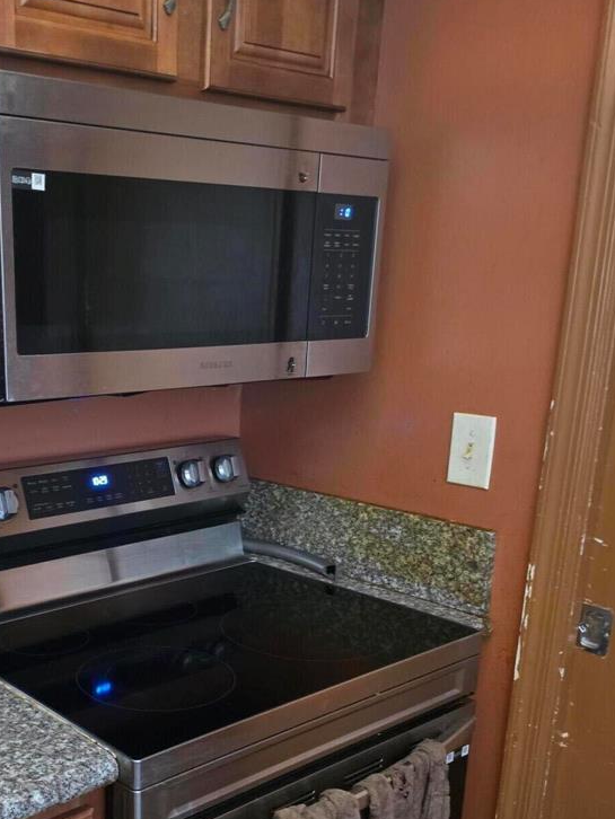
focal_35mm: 38
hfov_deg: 36.6
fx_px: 900
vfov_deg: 48.0
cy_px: 555
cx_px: 137
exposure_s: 1/17.2
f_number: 1.4
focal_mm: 6.5
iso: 800
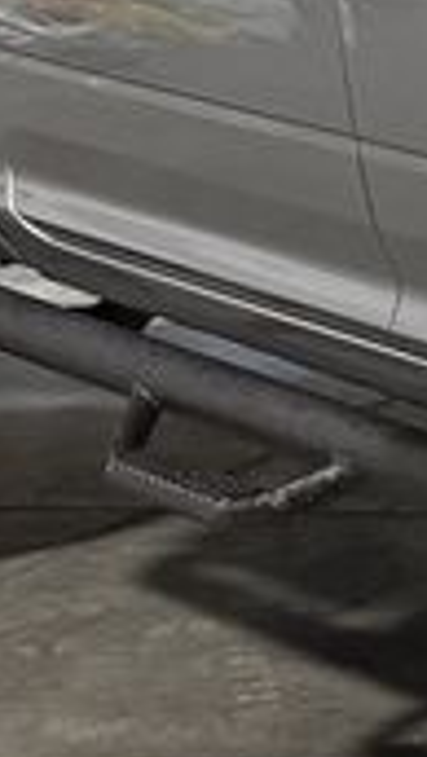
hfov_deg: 5.6
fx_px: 3917
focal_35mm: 195
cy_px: 48
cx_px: 1576
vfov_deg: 11.0
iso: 200
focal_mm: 6.76
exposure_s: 1/60
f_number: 1.78
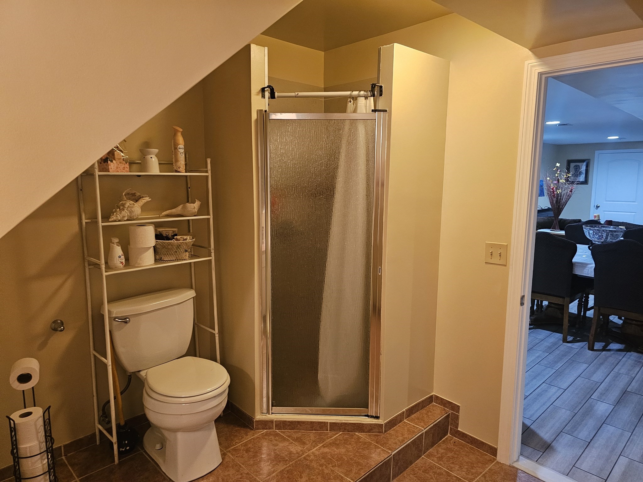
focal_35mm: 23
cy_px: 241
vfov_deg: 58.9
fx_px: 427
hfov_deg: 73.9
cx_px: 322
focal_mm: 6.3
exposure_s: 1/60
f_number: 1.7
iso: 640
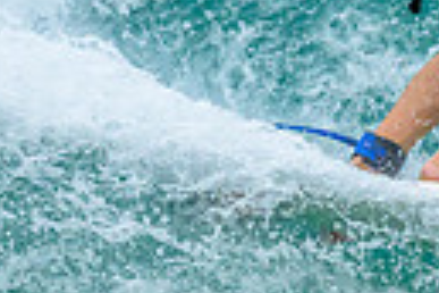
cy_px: -171
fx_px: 50530
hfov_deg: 0.5
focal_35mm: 4144
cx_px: 753
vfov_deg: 0.3
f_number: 6.3
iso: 2500
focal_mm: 800
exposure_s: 1/2500
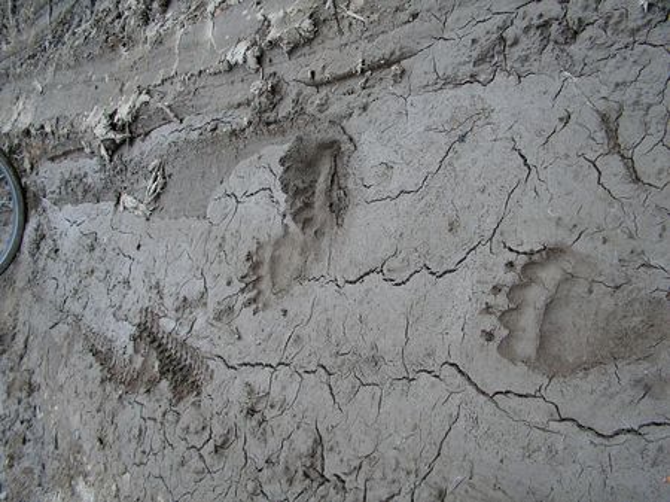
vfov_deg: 39.6
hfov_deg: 51.4
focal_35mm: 36
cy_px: 251
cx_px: 335
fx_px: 696
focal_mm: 6
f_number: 3.2
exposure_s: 1/40
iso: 100
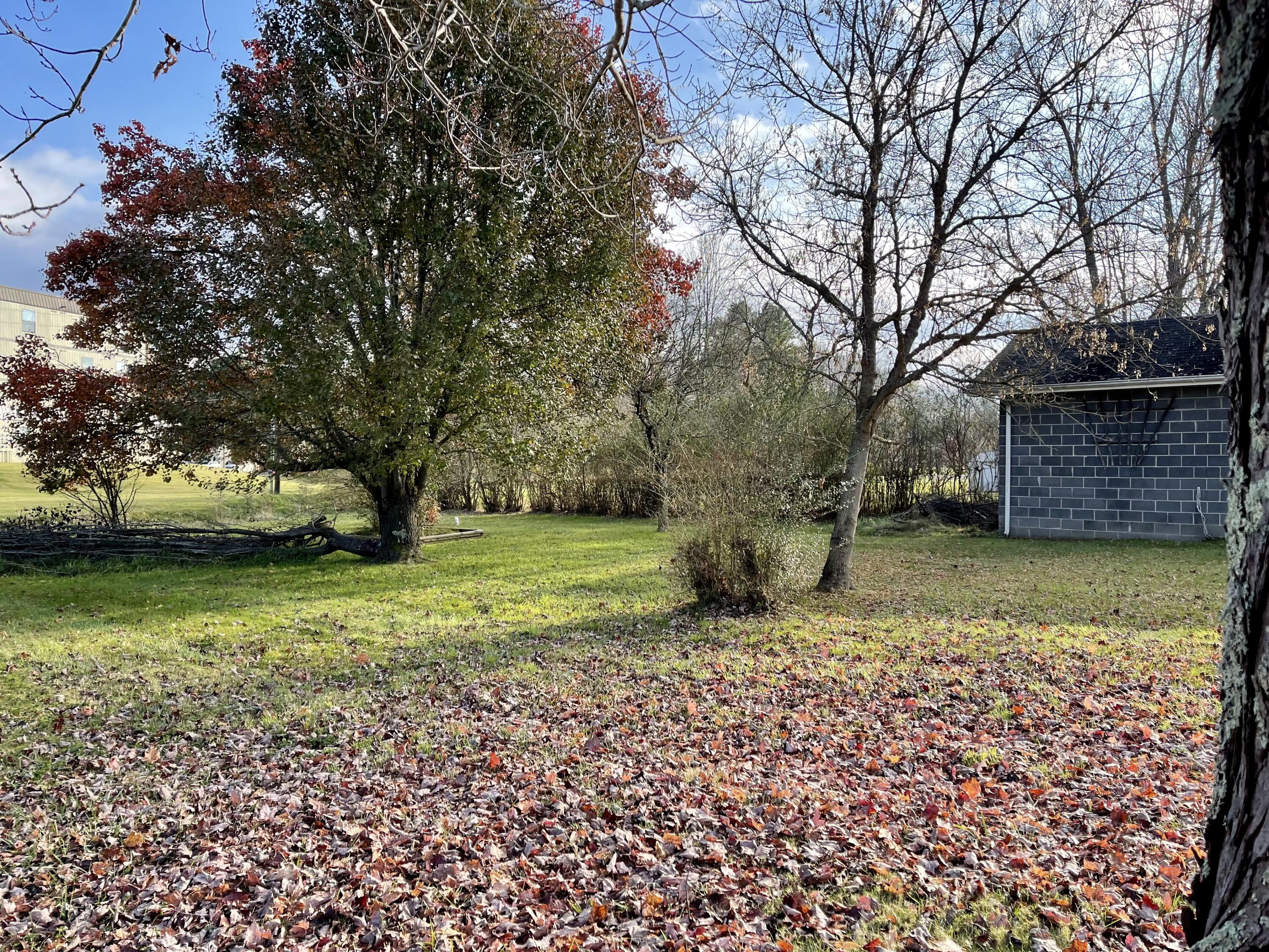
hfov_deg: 67.3
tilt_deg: -2.2
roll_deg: +0.5
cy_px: 476
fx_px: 953
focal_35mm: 26
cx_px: 634
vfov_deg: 53.1
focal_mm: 5.1
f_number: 1.6
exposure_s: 1/930
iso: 32
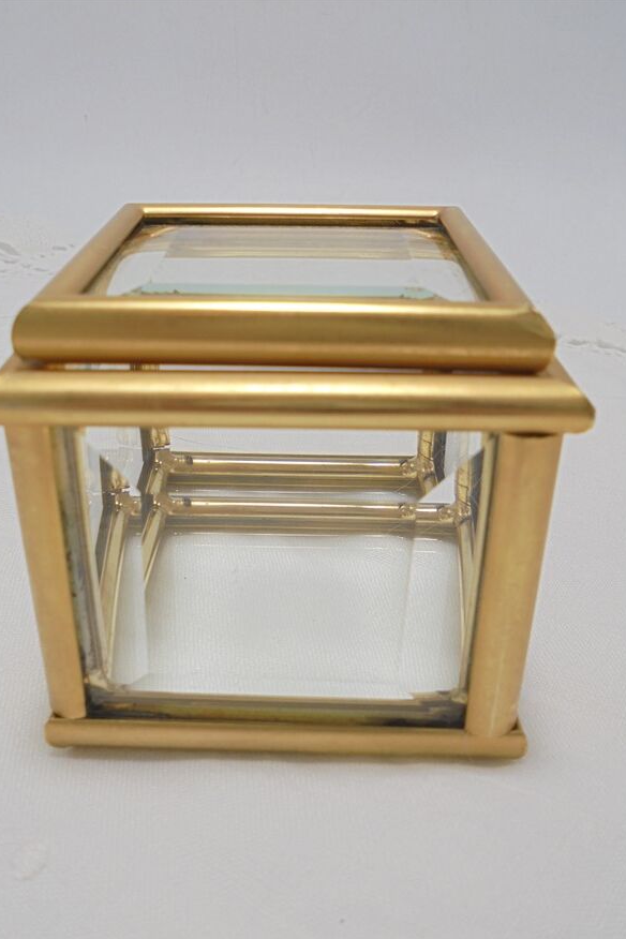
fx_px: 809
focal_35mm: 31
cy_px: 479
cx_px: 280
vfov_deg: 60.3
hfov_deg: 42.3
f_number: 3.7
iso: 100
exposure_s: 1/125
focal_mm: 5.3
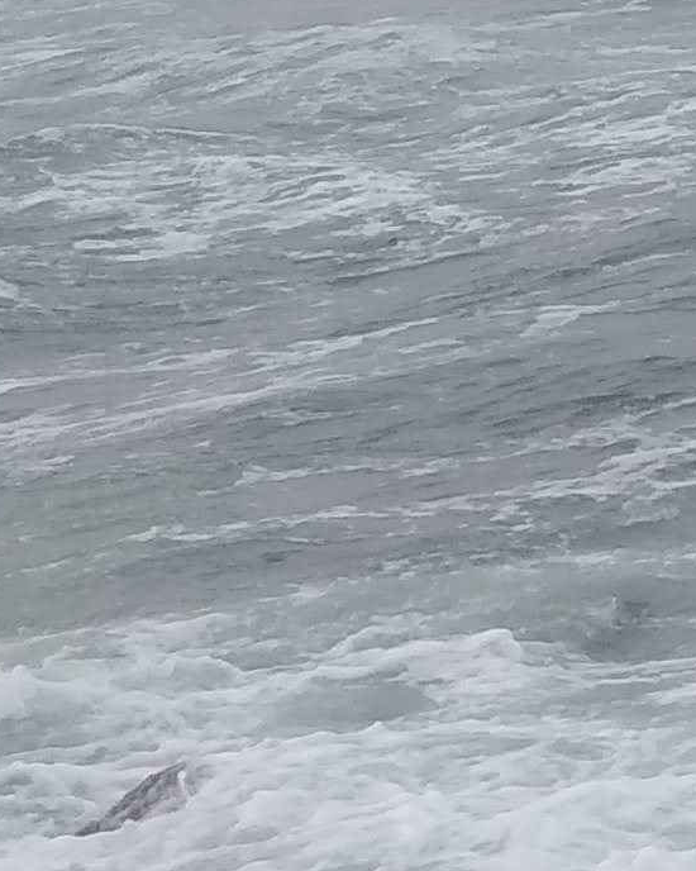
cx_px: 1836
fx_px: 3194
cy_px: 376
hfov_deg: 10.2
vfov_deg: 15.5
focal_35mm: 124
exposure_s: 1/198
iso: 100
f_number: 2
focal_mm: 3.57
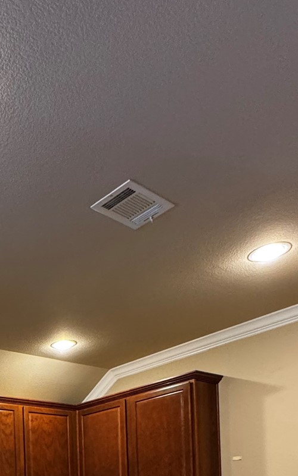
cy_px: 518
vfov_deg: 41.6
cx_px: -38
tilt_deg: +0.9
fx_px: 494
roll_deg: +2.7
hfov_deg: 29.8
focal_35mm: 38
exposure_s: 1/60
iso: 500
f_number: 2.2
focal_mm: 2.22
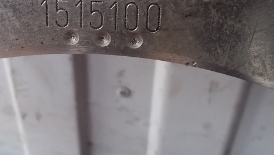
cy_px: 21
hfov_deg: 46.9
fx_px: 313
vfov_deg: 27.0
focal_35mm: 43
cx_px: 104
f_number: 3.3
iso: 160
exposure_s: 1/25
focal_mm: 4.1
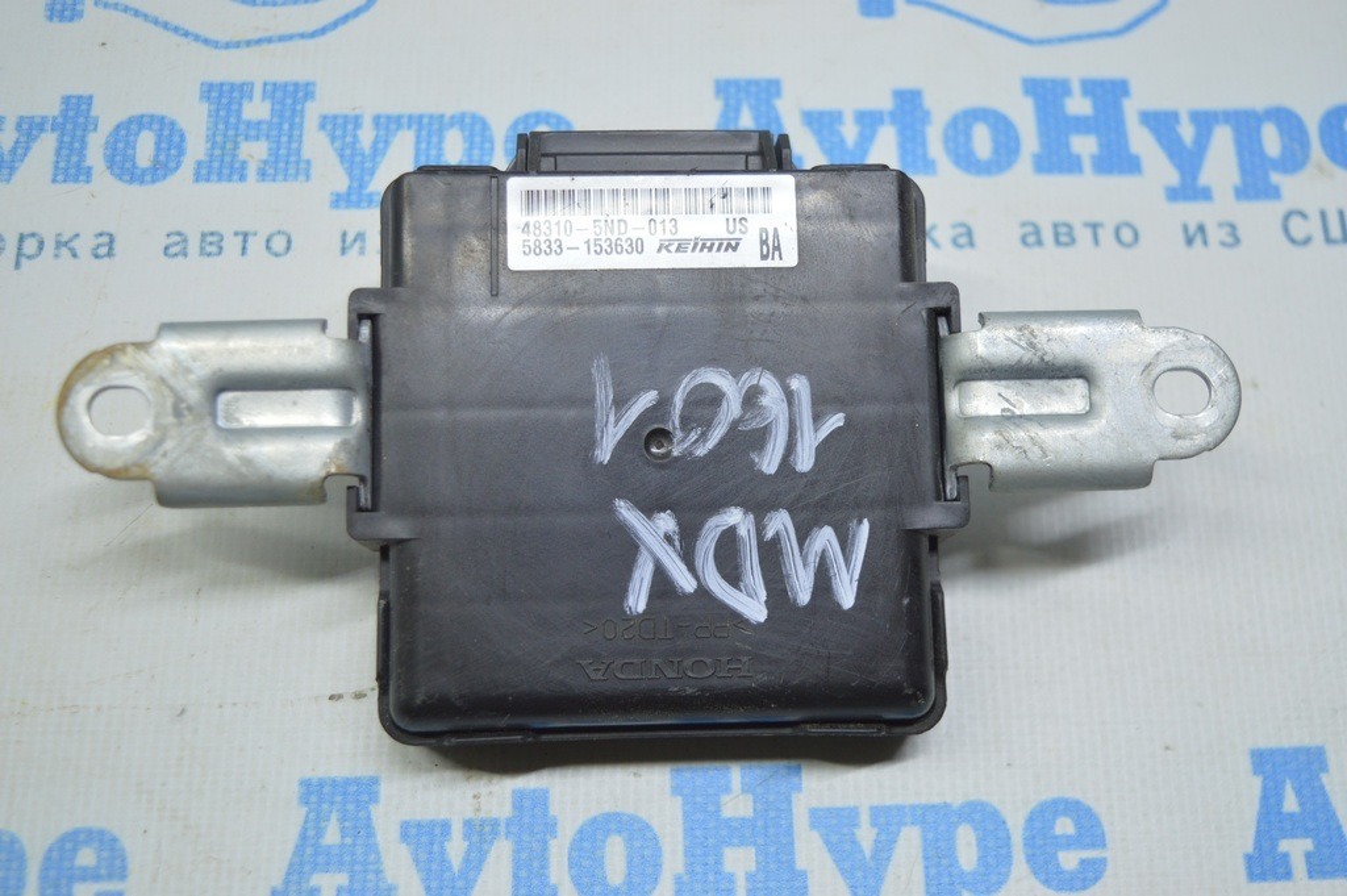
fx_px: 1682
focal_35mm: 45
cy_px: 448
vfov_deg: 29.8
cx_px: 674
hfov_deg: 43.6
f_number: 4.2
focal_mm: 30
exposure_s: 1/60
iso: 400
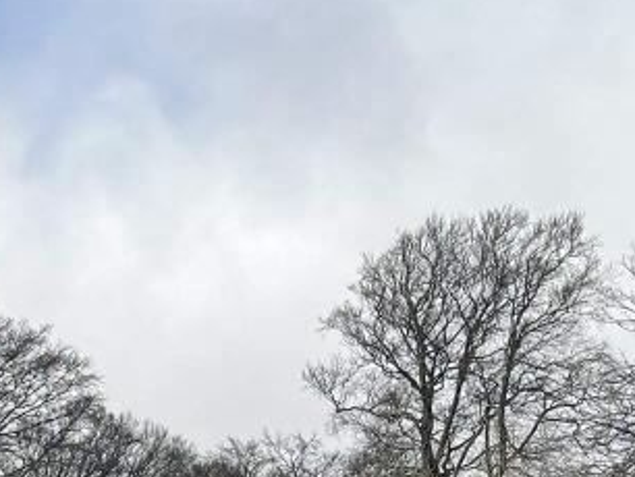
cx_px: 39
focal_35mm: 87
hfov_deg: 21.9
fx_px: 1597
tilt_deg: +7.9
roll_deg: -0.2
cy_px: 649
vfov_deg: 16.0
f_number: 1.6
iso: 50
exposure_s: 1/2967
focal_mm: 5.1
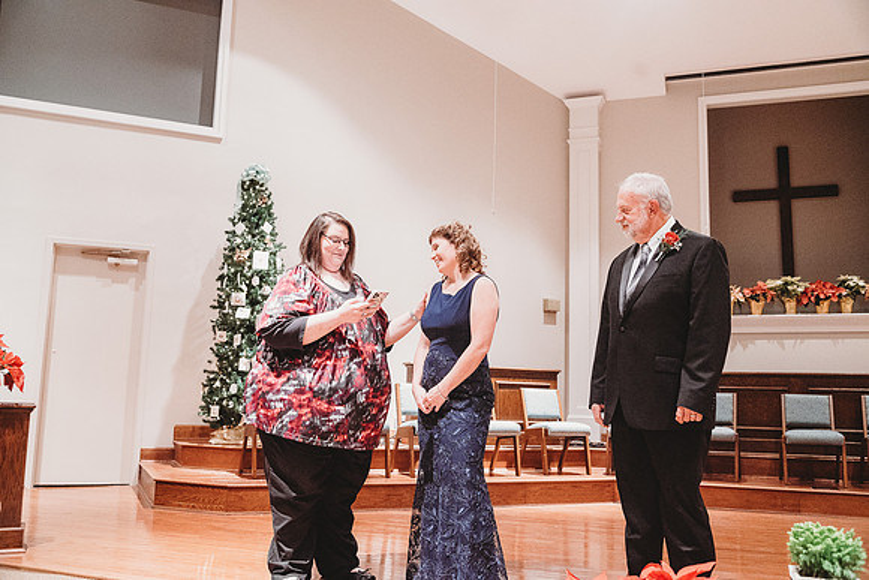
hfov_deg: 58.7
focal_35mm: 32
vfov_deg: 41.1
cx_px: 434
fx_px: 773
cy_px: 290
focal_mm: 32
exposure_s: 1/200
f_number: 4
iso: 6400
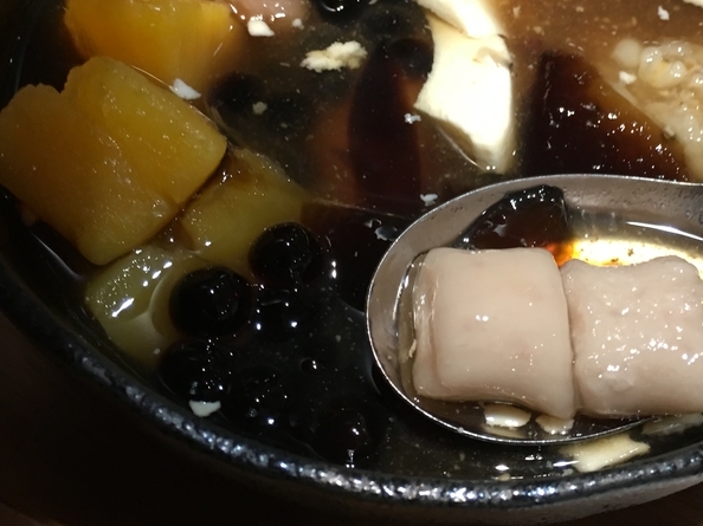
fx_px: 1015
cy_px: 155
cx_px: 479
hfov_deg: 37.7
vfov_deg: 28.8
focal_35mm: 50
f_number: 2.2
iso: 64
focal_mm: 4.15
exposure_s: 1/15
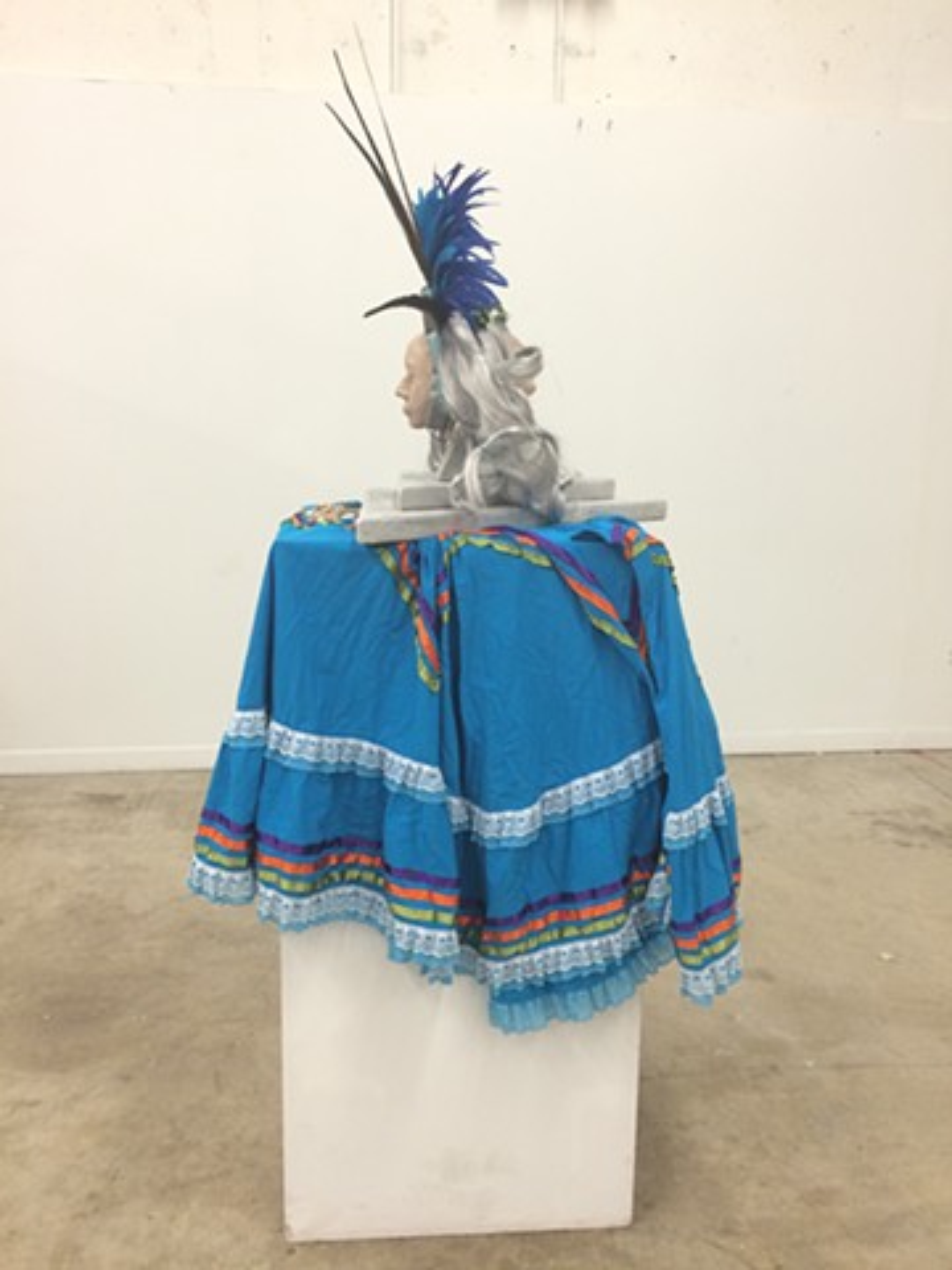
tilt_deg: -10.5
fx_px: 1063
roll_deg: +0.0
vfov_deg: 61.7
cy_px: 635
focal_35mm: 29
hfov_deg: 48.2
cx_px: 476
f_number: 2.2
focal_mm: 4.2
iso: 100
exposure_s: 1/30
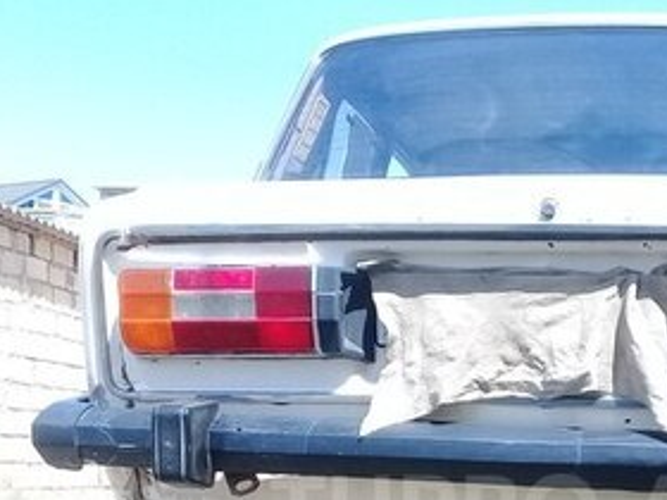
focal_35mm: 73
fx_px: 1407
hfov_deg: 26.3
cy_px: 511
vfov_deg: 19.5
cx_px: 515
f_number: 2.2
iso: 64
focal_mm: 3.3
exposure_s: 1/561
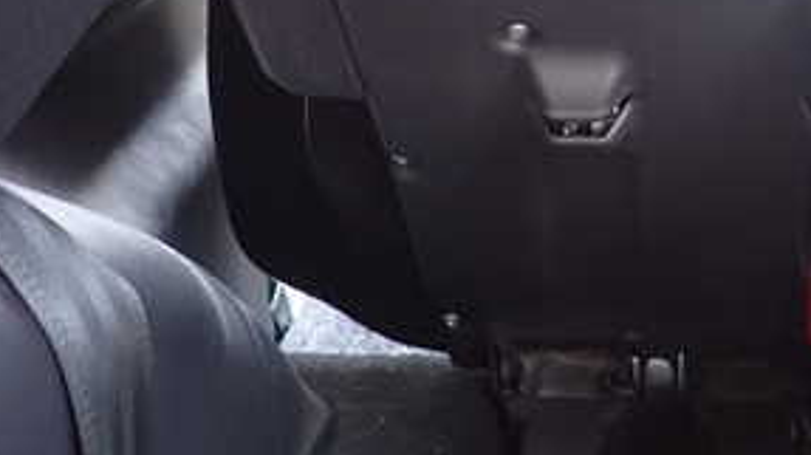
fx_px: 1225
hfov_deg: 35.5
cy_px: -150
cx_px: 644
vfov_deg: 19.3
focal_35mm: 57
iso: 200
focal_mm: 4.5
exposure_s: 1/50
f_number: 2
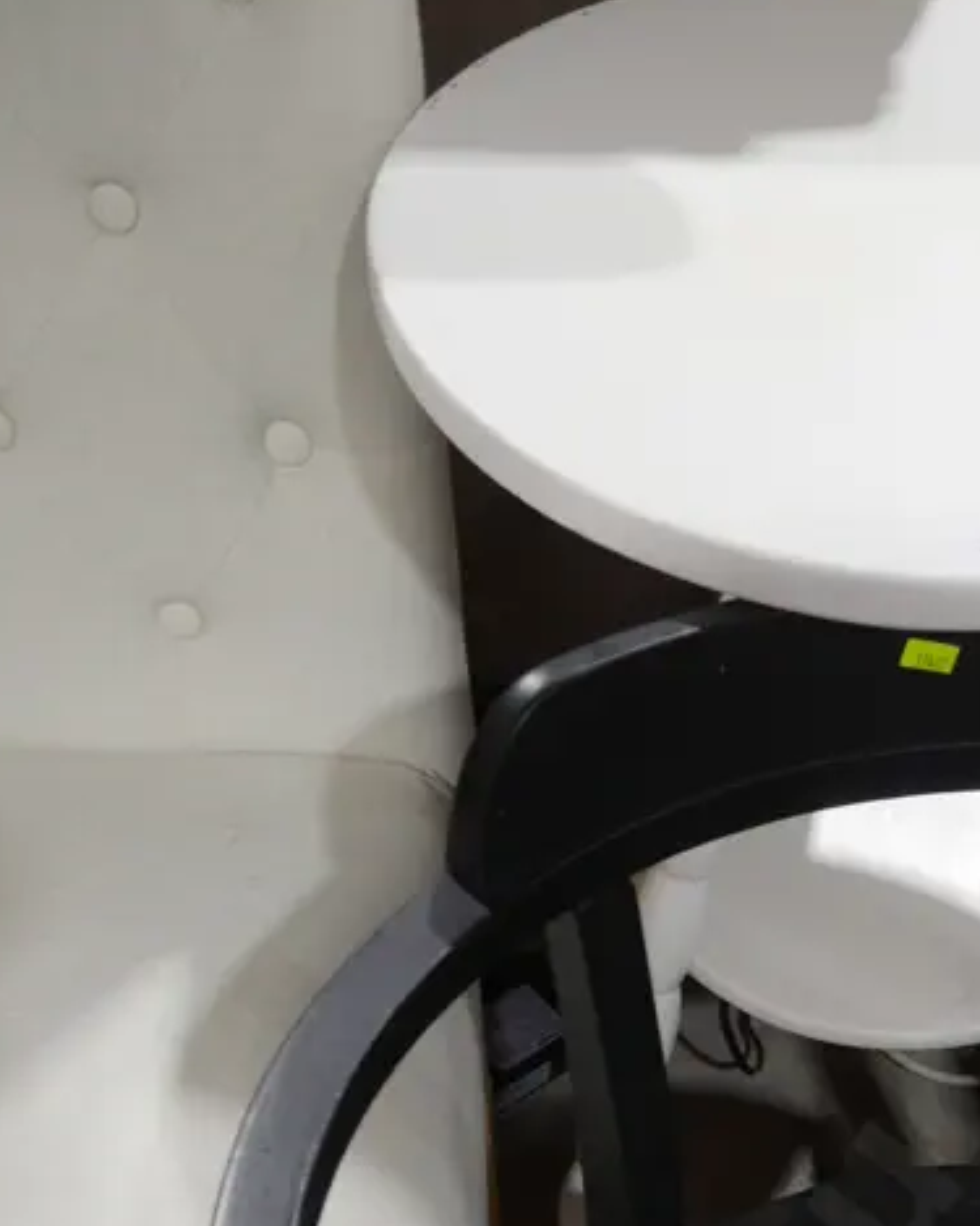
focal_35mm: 64
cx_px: 896
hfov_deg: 23.2
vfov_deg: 28.1
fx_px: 2321
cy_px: 1176
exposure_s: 1/60
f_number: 3.6
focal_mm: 15
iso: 500
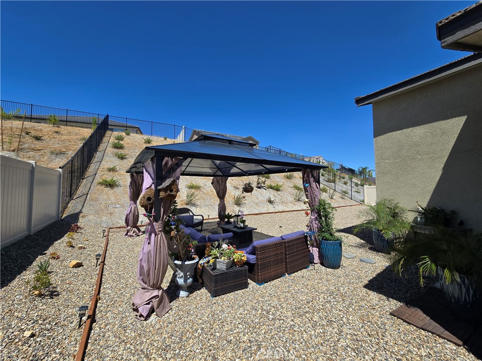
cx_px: 241
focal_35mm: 13
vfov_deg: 89.9
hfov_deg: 106.2
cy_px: 180
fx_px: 181
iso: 50
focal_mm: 2.2
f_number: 2.2
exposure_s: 1/2782
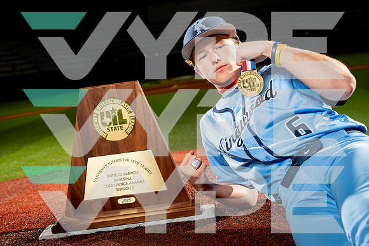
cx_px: 184
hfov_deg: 32.9
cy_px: 123
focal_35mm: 61
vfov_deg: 22.3
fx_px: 625
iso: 800
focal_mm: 61
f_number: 5.6
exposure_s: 1/250
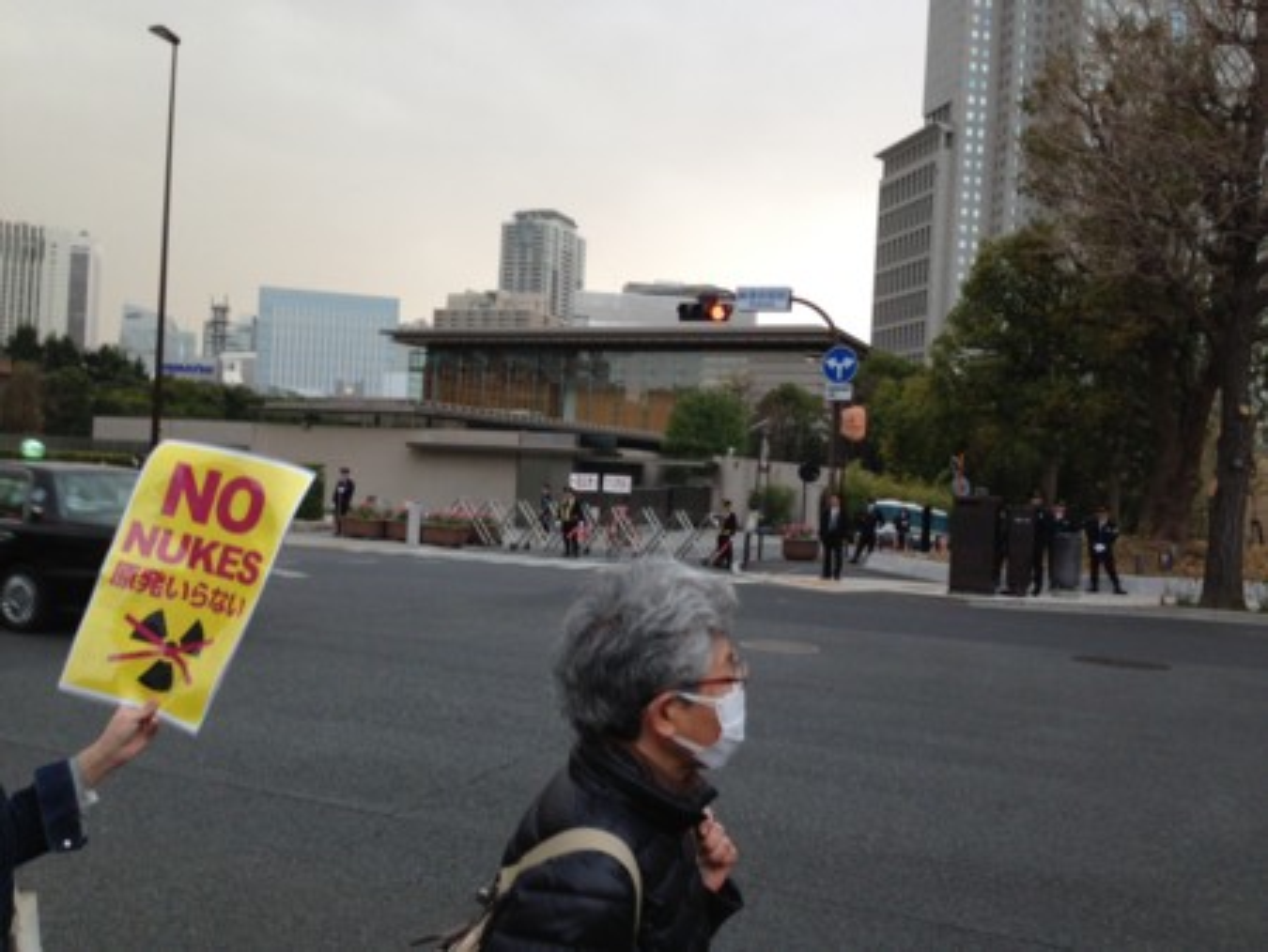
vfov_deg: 43.0
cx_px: 634
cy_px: 476
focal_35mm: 33
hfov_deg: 55.3
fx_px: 1209
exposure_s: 1/120
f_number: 2.4
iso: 100
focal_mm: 4.13
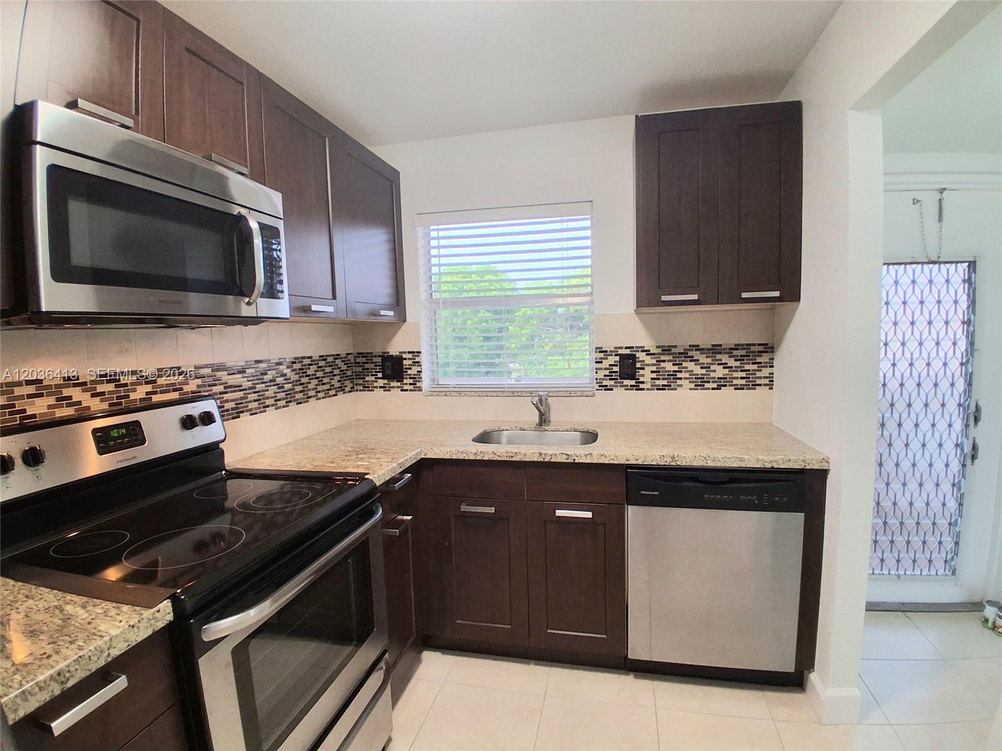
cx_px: 501
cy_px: 376
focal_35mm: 17
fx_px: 492
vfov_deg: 74.7
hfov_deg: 91.0
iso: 160
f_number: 2.2
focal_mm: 1.4
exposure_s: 1/40
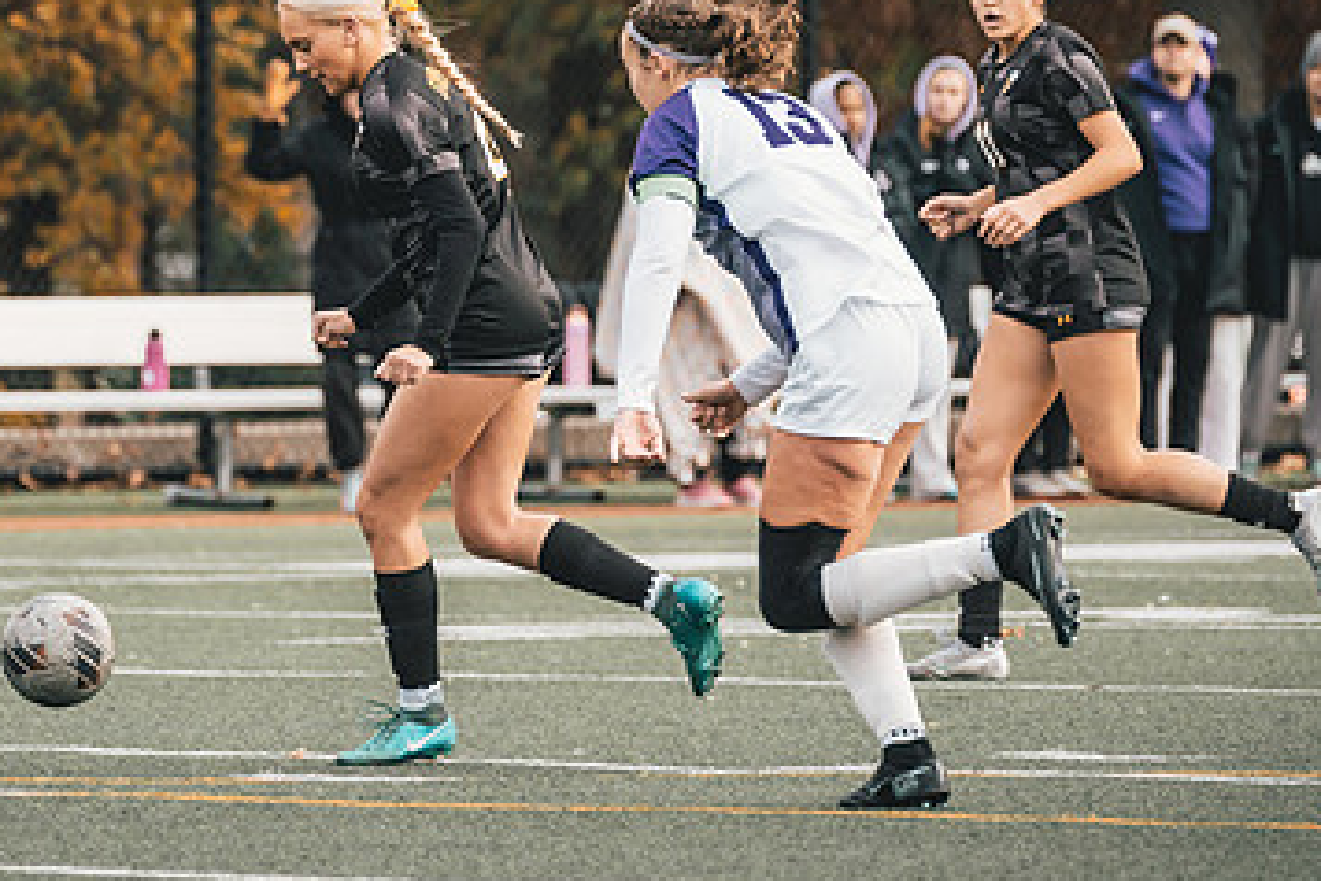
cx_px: 551
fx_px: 19667
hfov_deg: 3.8
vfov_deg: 2.6
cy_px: 318
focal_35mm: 536
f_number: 6.3
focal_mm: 296
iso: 800
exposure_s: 1/800
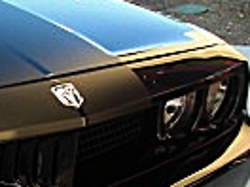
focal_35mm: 175
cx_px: -282
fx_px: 1264
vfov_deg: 8.5
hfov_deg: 10.2
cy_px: 147
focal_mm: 6.3
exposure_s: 1/80
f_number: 2.8
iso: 50
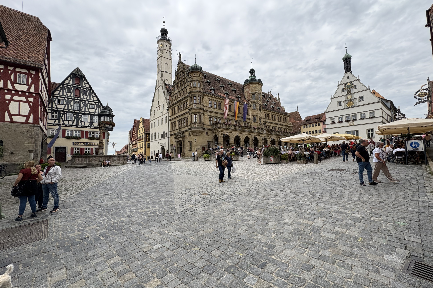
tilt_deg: +4.7
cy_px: 147
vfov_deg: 77.3
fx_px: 180
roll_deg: +1.6
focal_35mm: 15
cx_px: 222
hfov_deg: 100.4
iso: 40
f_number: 2.2
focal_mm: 2.22
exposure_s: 1/921
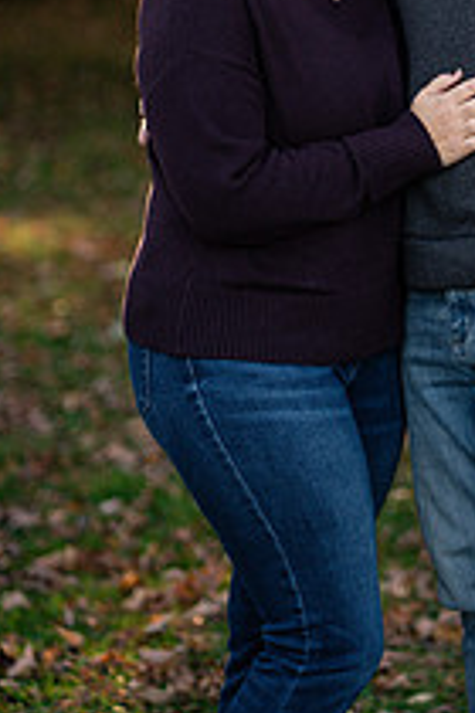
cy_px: 112
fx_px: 3602
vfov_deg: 11.2
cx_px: 458
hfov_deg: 7.5
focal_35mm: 182
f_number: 2.2
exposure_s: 1/1250
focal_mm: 85
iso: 320
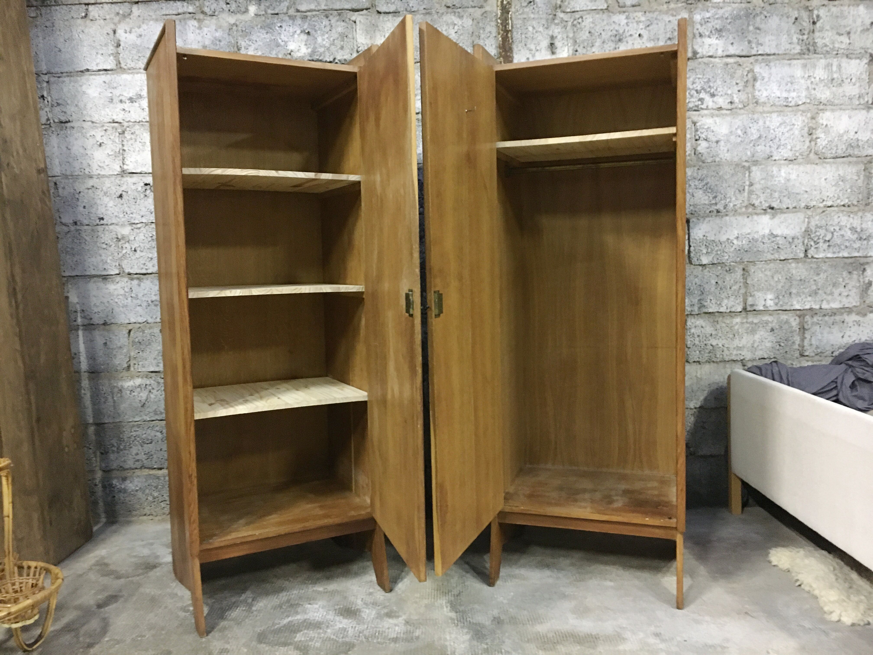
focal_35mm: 29
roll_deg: +1.3
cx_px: 436
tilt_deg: -5.3
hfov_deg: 61.7
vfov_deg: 48.2
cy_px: 328
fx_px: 731
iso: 400
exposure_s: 1/17
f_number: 2.2
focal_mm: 4.15
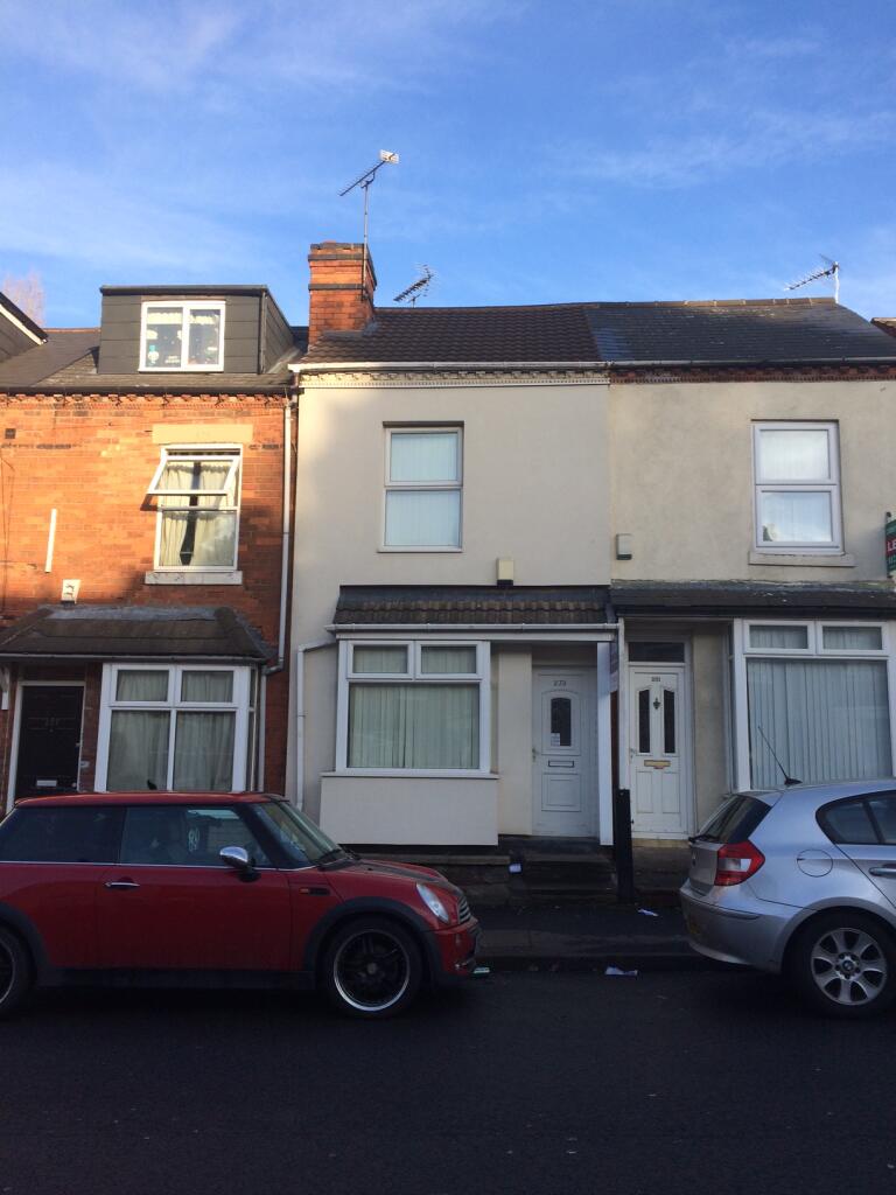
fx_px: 1001
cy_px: 598
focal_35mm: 29
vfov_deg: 61.7
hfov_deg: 48.2
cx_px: 448
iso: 32
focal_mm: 4.15
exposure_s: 1/760
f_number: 2.2
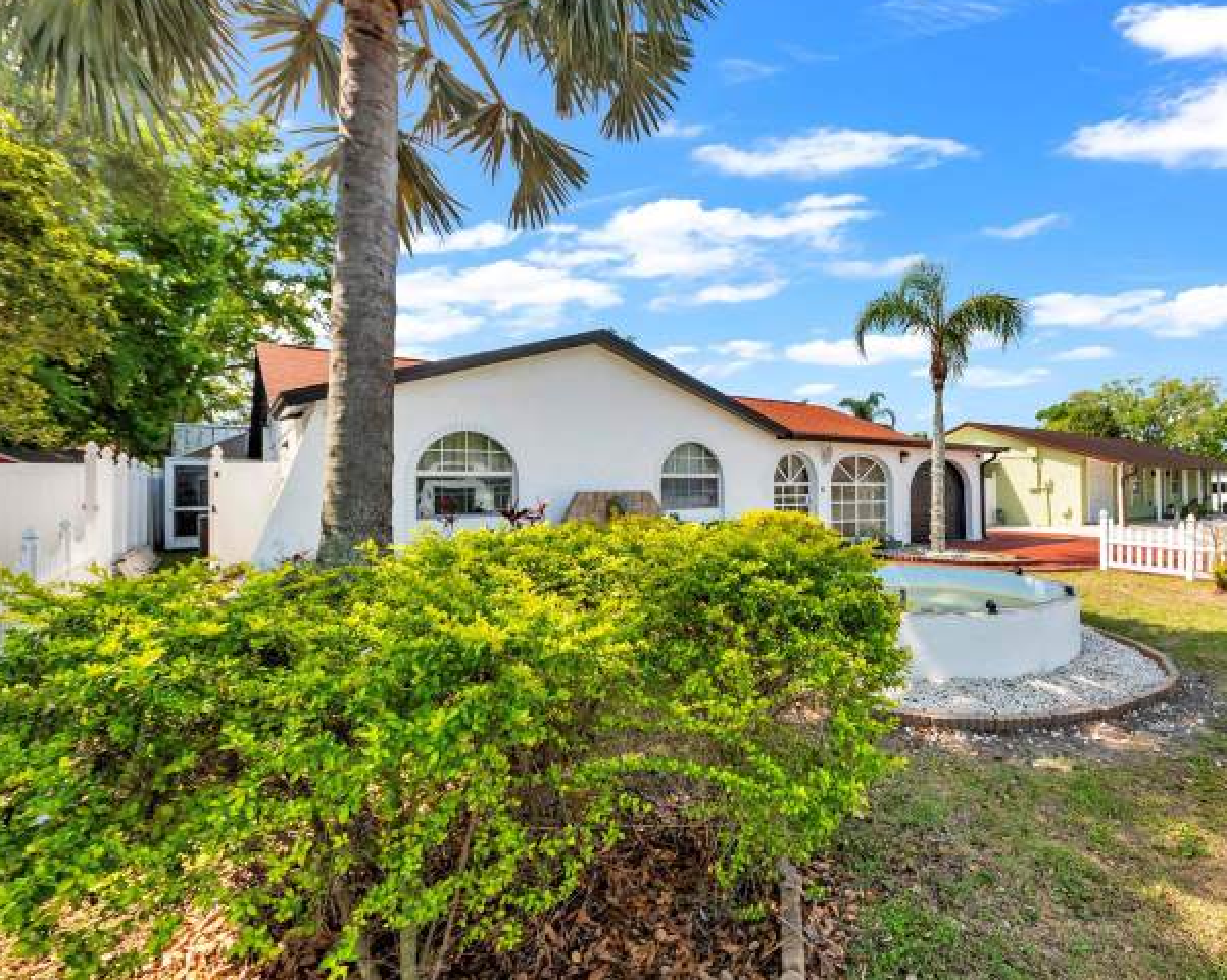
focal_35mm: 16
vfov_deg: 80.5
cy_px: 485
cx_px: 741
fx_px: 578
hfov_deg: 92.1
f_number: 10
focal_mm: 8.5
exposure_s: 1/125
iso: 100
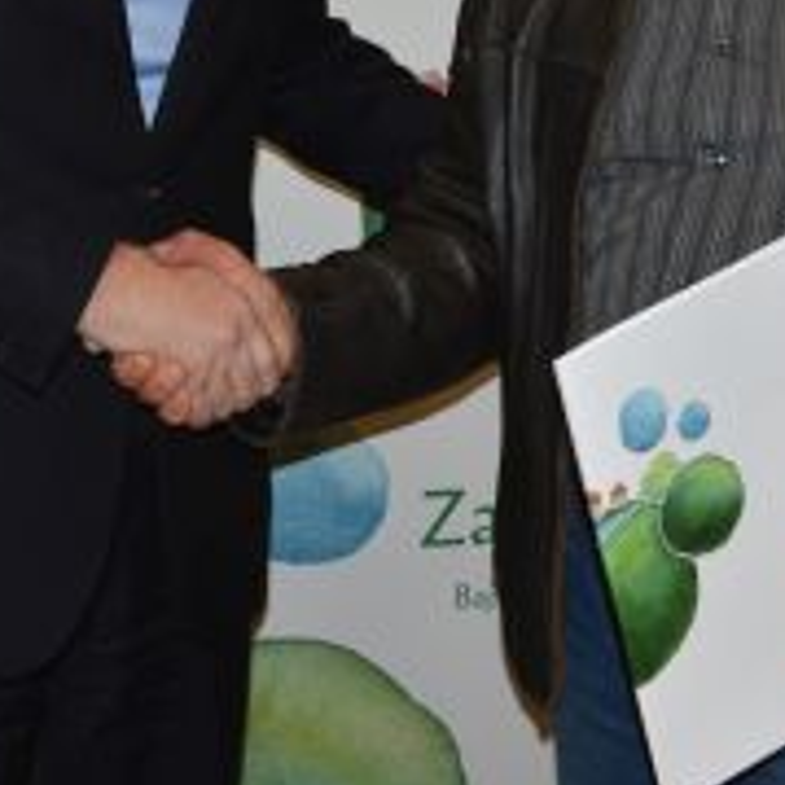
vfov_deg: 19.0
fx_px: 2268
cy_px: -22
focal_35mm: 88
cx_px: 456
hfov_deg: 19.6
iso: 200
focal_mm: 21
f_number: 6.3
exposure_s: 1/60
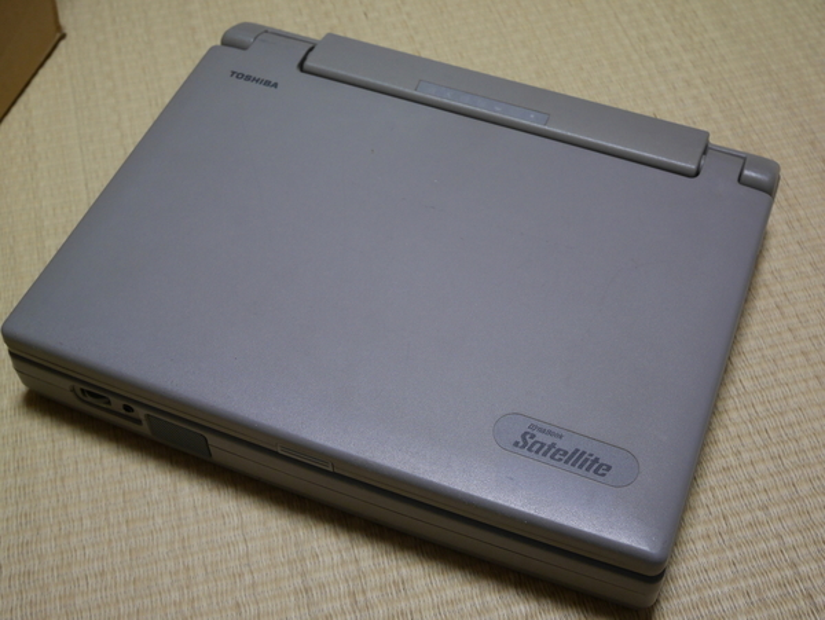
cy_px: 310
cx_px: 412
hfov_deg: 38.2
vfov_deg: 29.1
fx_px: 1193
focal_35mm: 50
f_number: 5.2
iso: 800
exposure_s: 1/30
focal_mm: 25
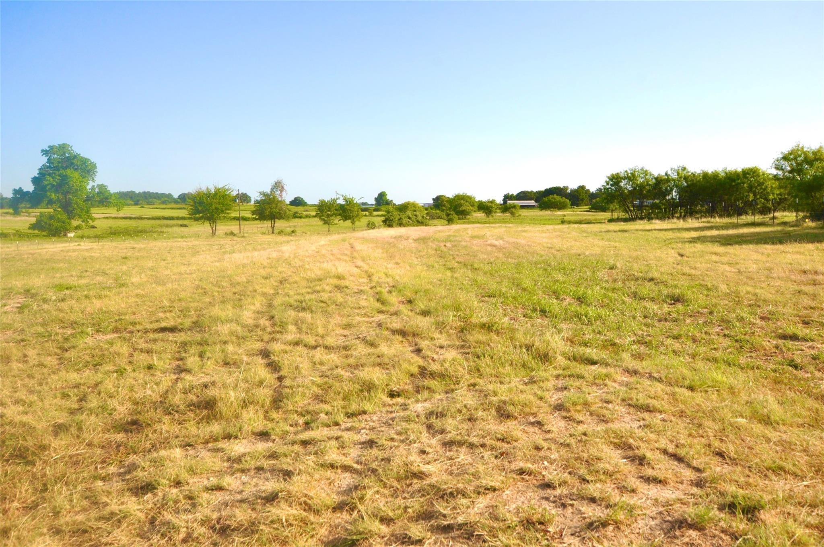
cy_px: 274
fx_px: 686
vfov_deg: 43.5
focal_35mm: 30
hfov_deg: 62.0
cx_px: 412
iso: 200
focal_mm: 20
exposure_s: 1/320
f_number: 9
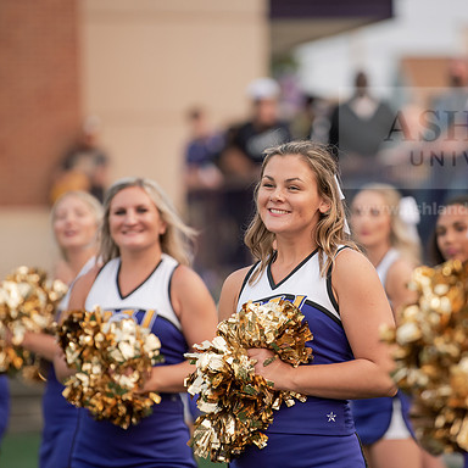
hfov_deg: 6.8
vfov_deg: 6.8
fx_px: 3931
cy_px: 235
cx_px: 302
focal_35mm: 257
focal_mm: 200
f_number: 3.2
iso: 1250
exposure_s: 1/1000
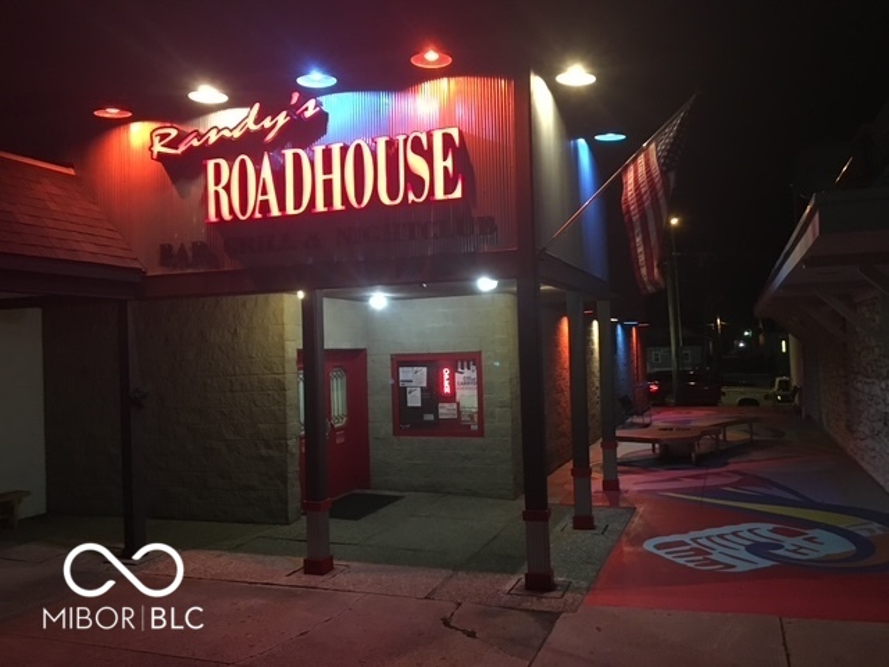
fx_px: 745
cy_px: 334
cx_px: 444
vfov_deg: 48.2
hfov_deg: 61.7
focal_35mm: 29
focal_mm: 4.15
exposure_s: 1/15
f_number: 2.2
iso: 250
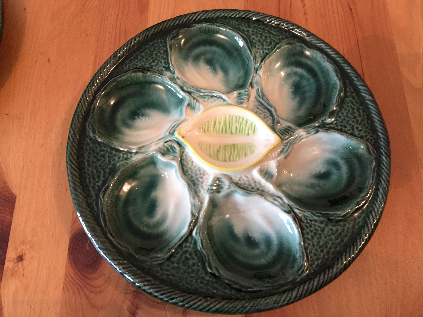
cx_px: 212
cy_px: 158
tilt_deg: -70.6
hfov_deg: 61.7
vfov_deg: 48.2
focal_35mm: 29
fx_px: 354
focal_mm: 4.15
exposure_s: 1/17
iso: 100
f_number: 2.2
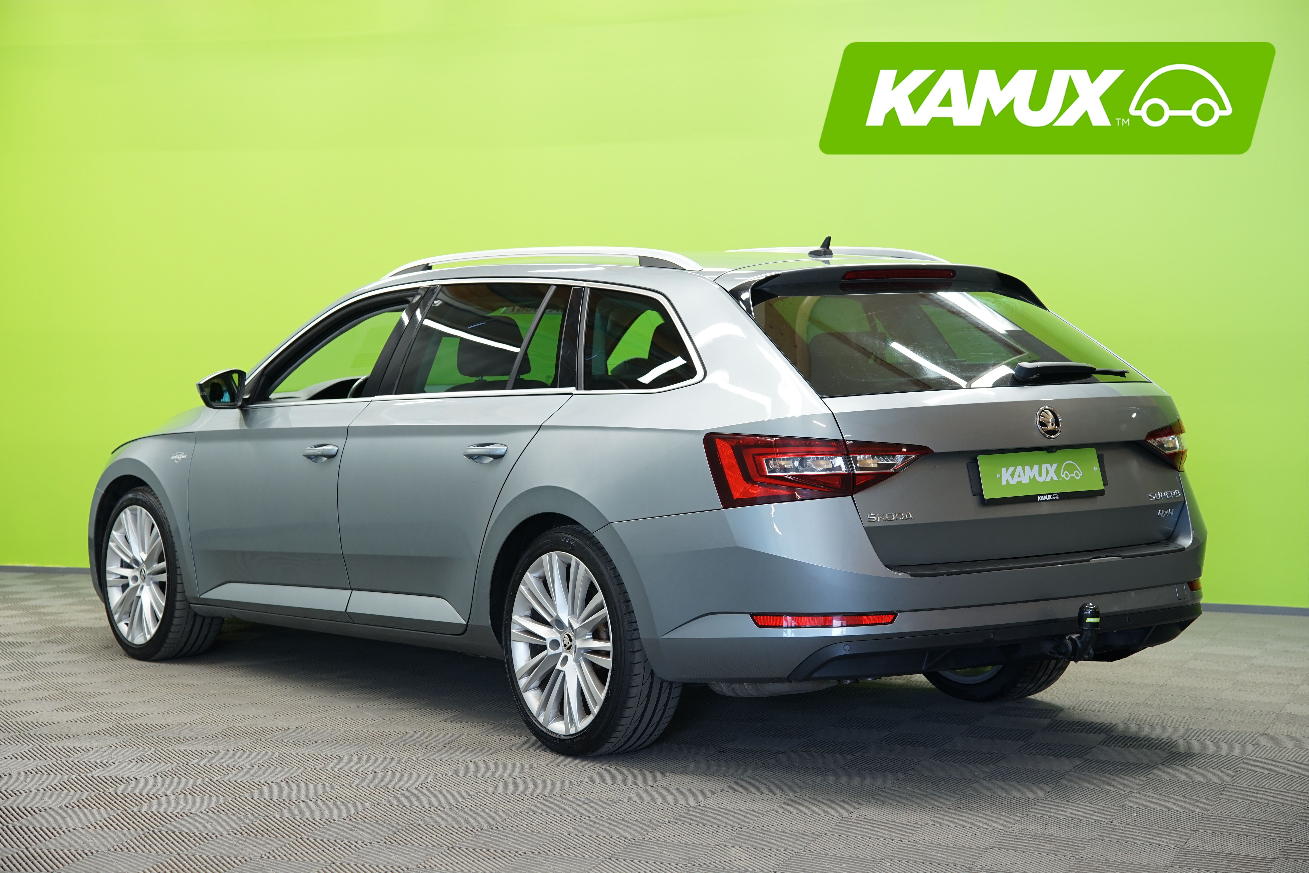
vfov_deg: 20.0
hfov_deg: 29.7
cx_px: 654
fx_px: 2472
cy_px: 436
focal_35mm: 68
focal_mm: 68
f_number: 5
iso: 500
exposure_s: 1/15
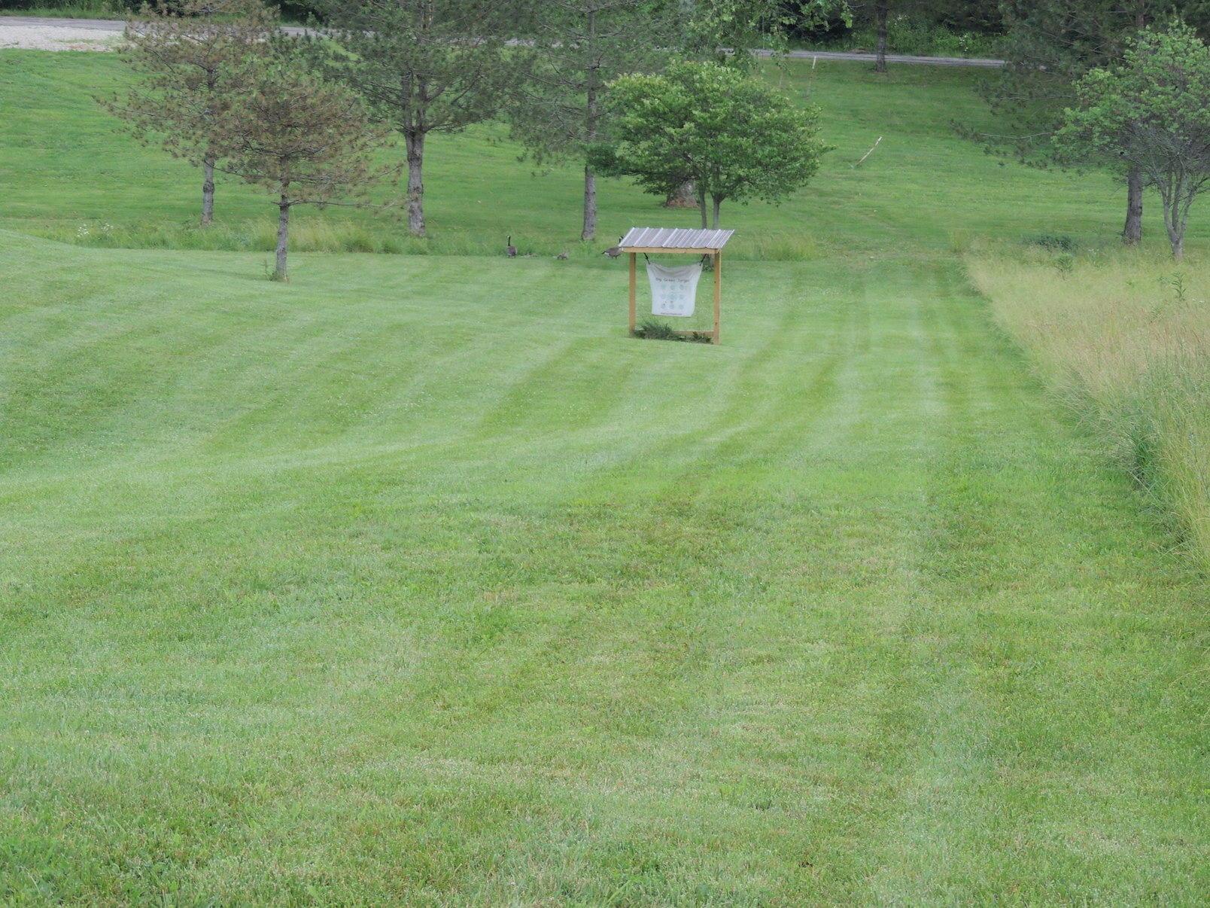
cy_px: 454
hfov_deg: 13.6
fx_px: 5068
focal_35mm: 145
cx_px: 605
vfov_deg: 10.2
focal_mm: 25.8
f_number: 4.4
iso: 110
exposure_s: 1/125
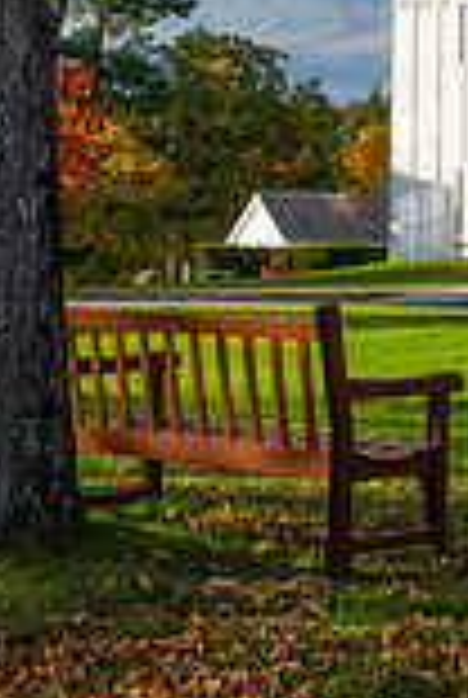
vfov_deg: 17.2
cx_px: 504
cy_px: -266
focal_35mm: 110
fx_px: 2135
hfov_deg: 12.3
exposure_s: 1/400
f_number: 20
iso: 4000
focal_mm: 38
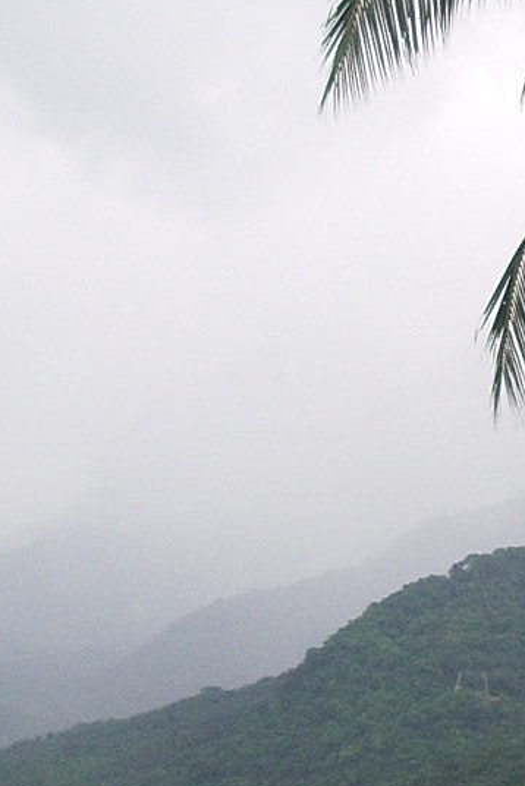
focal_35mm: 139
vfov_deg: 14.7
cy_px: 455
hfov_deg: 9.8
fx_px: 3036
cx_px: 550
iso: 50
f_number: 2.6
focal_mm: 5.8
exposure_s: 1/160
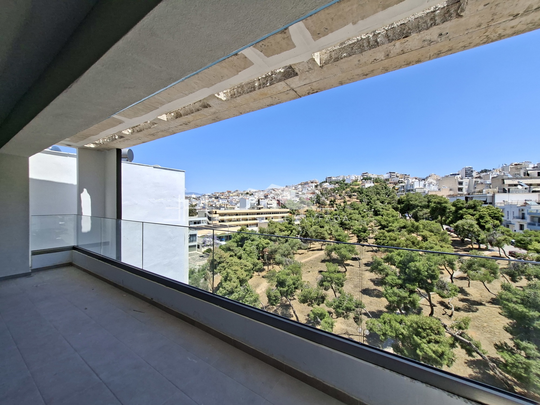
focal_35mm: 13
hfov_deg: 106.2
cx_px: 270
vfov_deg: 89.9
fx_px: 203
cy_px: 202
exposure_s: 1/899
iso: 40
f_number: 2.2
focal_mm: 1.74
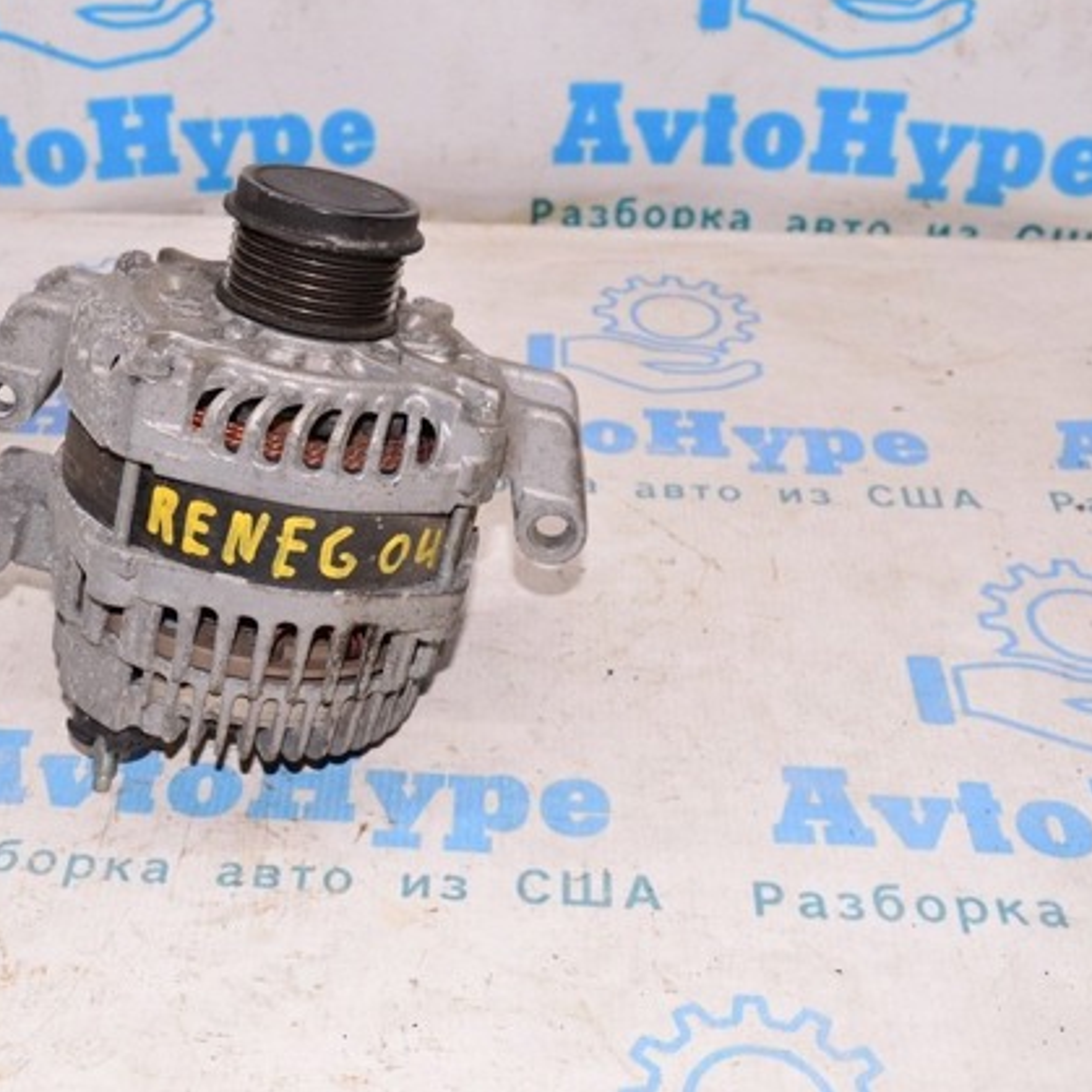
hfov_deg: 34.6
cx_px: 367
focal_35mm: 49
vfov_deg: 34.9
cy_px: 543
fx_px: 1736
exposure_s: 1/125
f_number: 8
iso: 1600
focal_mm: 25
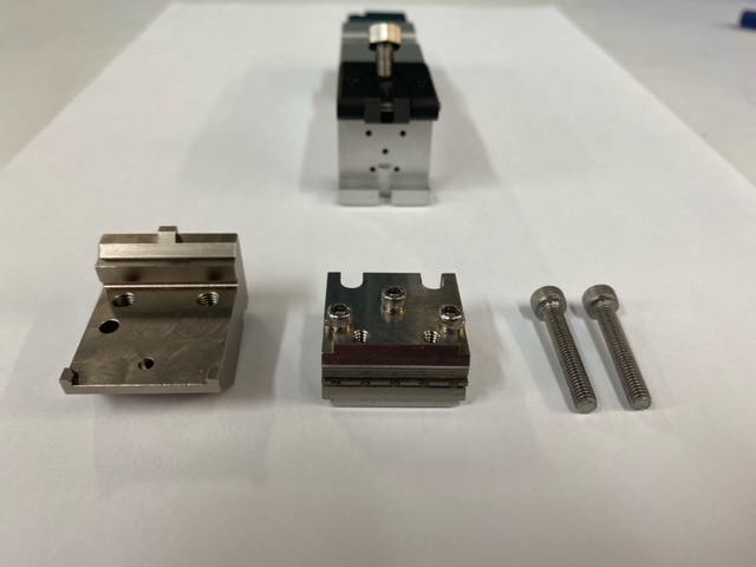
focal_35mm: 26
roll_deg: -1.6
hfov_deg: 67.3
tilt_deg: -36.4
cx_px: 378
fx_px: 568
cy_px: 284
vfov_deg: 53.1
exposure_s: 1/60
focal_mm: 4.25
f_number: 1.8
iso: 64
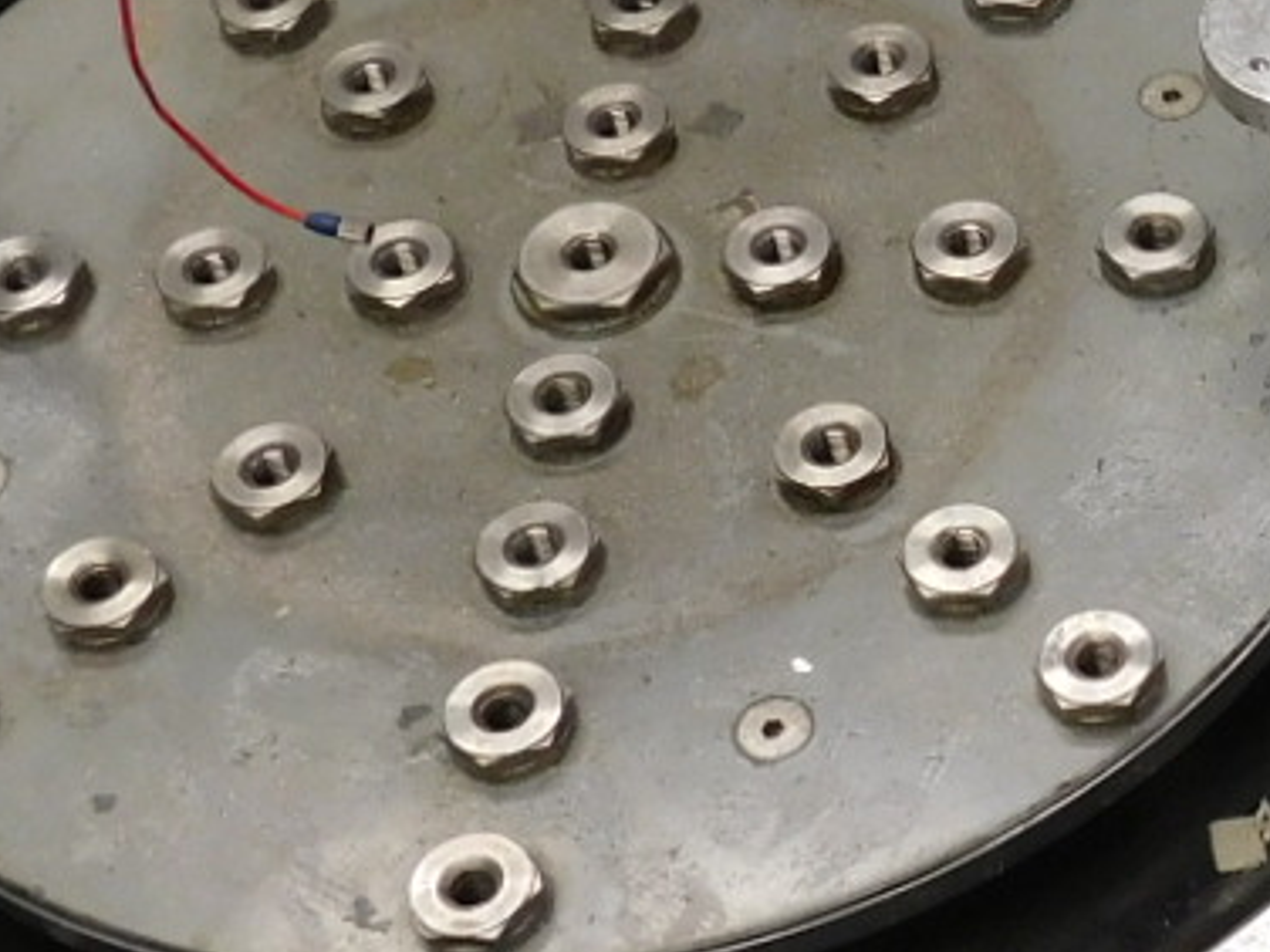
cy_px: 493
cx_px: 1773
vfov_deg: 15.1
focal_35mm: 98
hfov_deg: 18.3
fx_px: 3595
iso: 140
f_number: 3
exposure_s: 1/30
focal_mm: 4
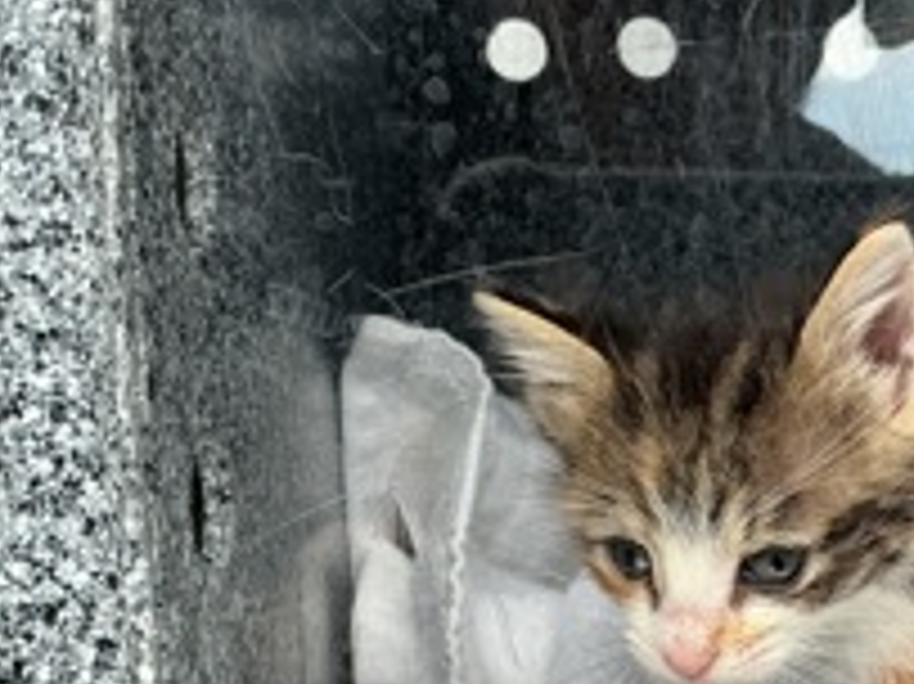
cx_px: 770
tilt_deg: -13.0
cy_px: 475
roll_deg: -0.5
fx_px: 1583
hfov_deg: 31.1
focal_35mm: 60
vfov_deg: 24.2
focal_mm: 3
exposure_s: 1/224
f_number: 1.8
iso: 20
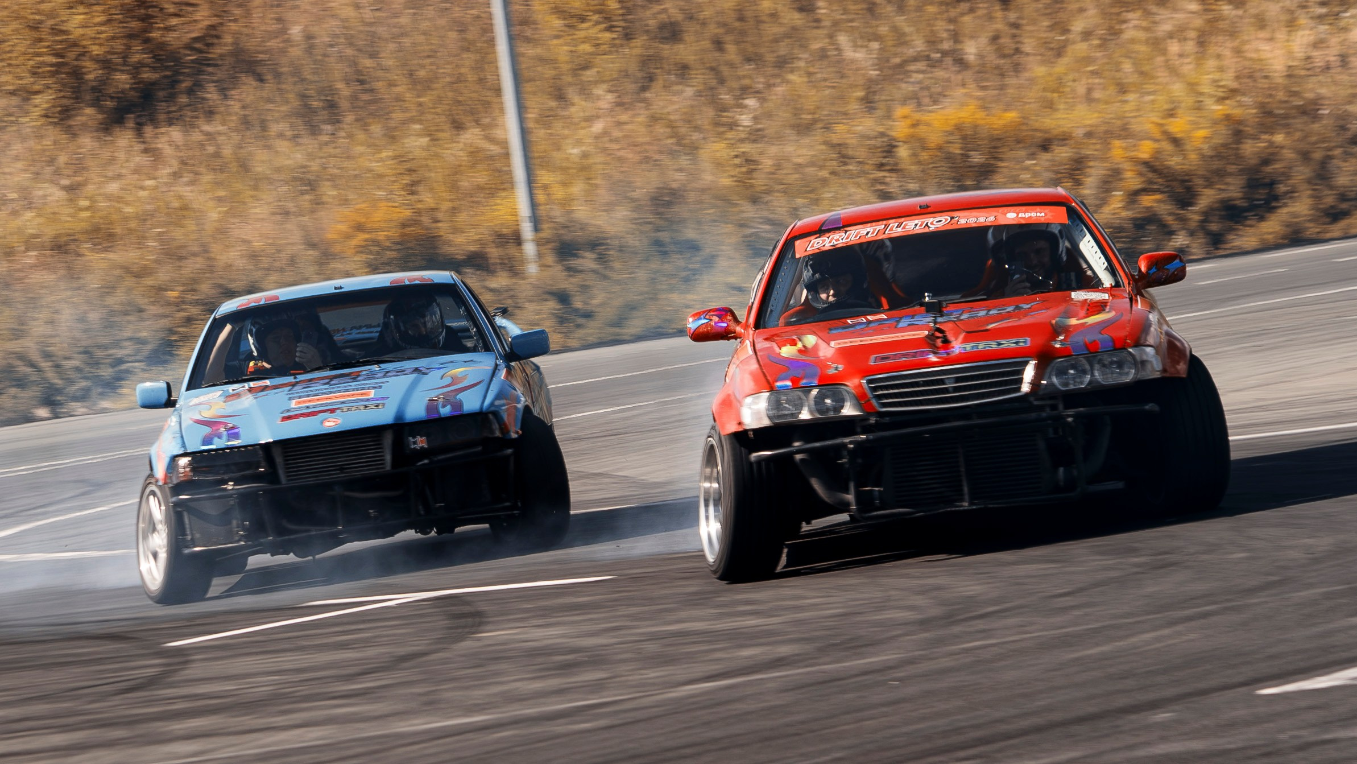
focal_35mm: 219
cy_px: 382
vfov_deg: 5.5
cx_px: 501
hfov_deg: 9.8
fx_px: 7896
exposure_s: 1/125
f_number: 9
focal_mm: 85
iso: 100
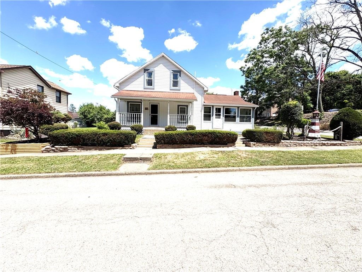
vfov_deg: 85.7
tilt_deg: -0.9
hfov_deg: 102.1
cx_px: 181
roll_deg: -1.4
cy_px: 136
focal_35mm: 14
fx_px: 146
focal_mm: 2.22
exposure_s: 1/2028
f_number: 2.2
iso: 40
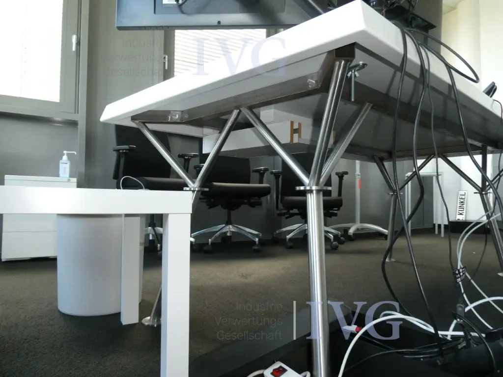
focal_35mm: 24
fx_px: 349
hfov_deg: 71.6
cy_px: 188
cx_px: 252
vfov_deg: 56.8
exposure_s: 1/125
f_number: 3.3
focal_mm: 4.3
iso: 800
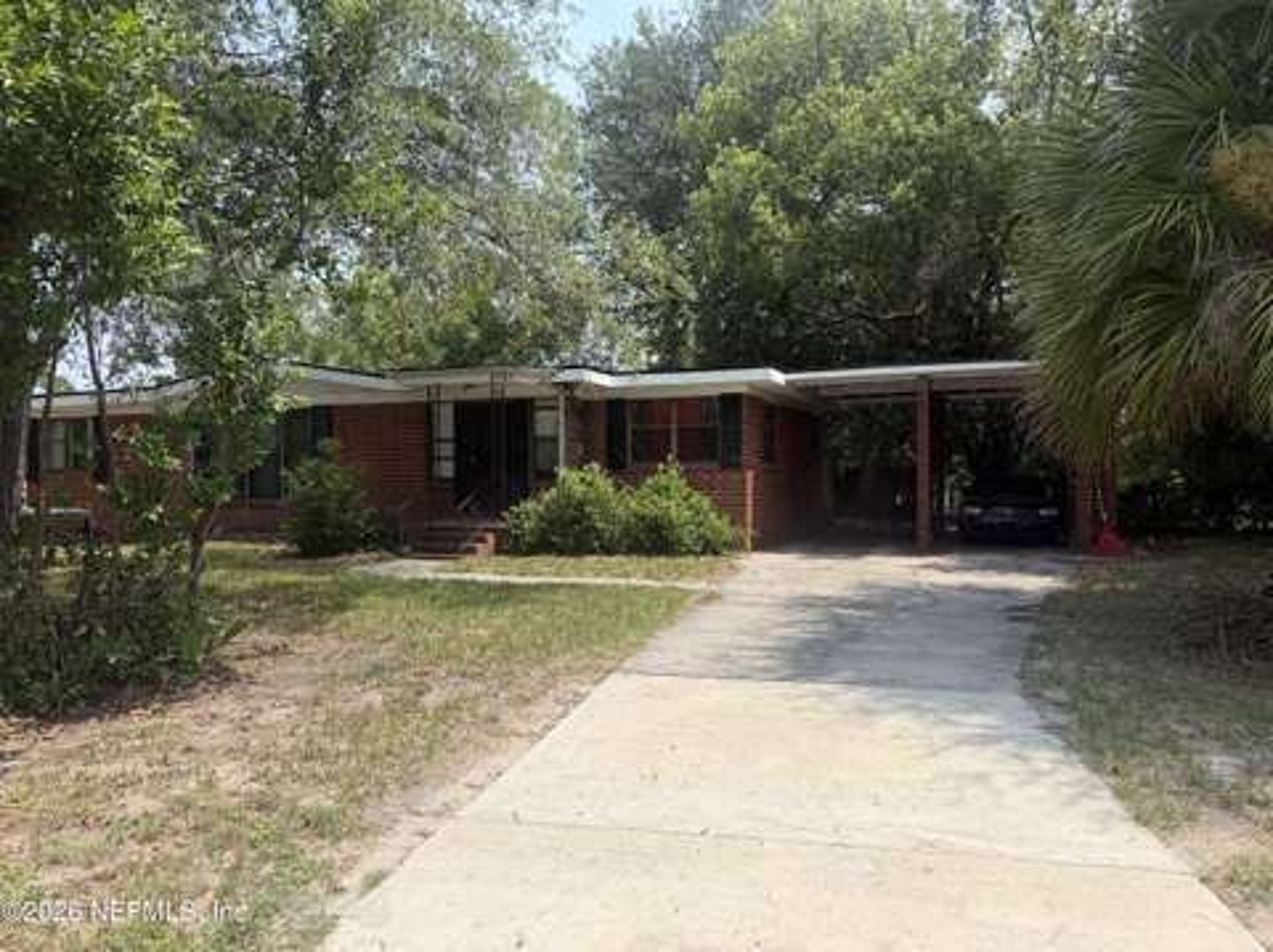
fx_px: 882
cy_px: 476
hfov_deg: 71.7
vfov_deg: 56.7
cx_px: 636
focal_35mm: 24
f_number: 1.78
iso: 80
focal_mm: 6.76
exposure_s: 1/3145
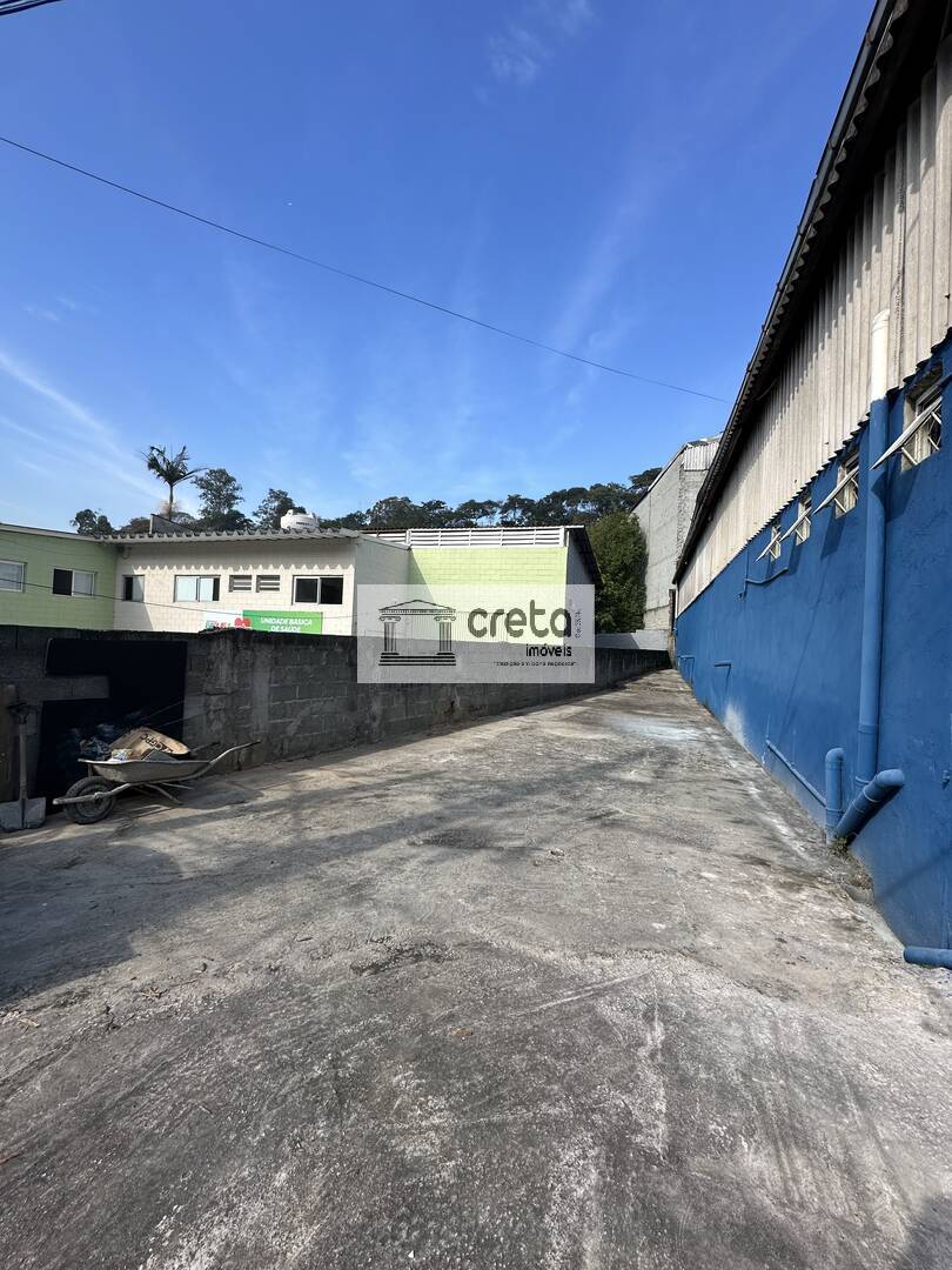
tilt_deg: +1.2
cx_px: 476
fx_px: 513
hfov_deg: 85.7
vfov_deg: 102.1
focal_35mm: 14
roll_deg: -3.1
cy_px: 635
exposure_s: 1/947
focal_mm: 2.22
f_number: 2.2
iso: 50
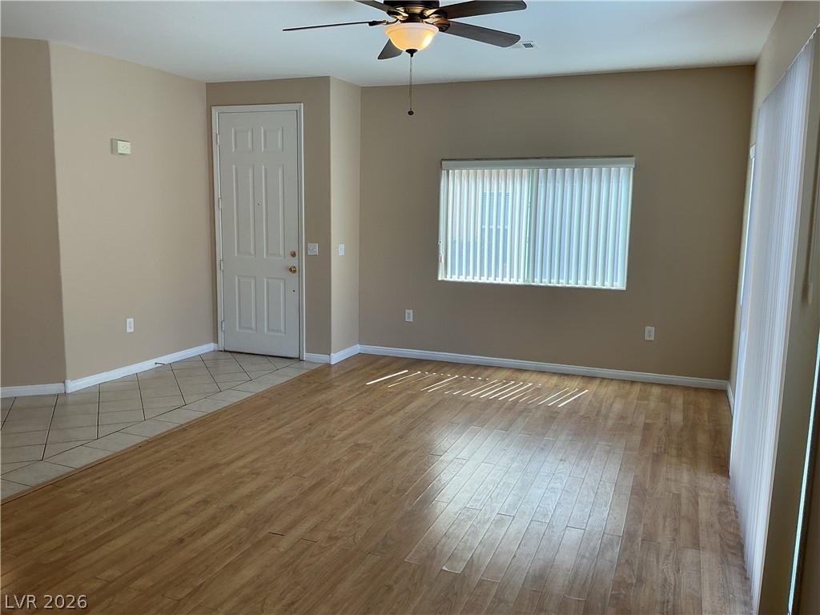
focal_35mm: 29
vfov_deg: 48.2
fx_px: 687
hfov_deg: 61.7
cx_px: 410
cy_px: 308
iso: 40
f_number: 1.8
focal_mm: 3
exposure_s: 1/120
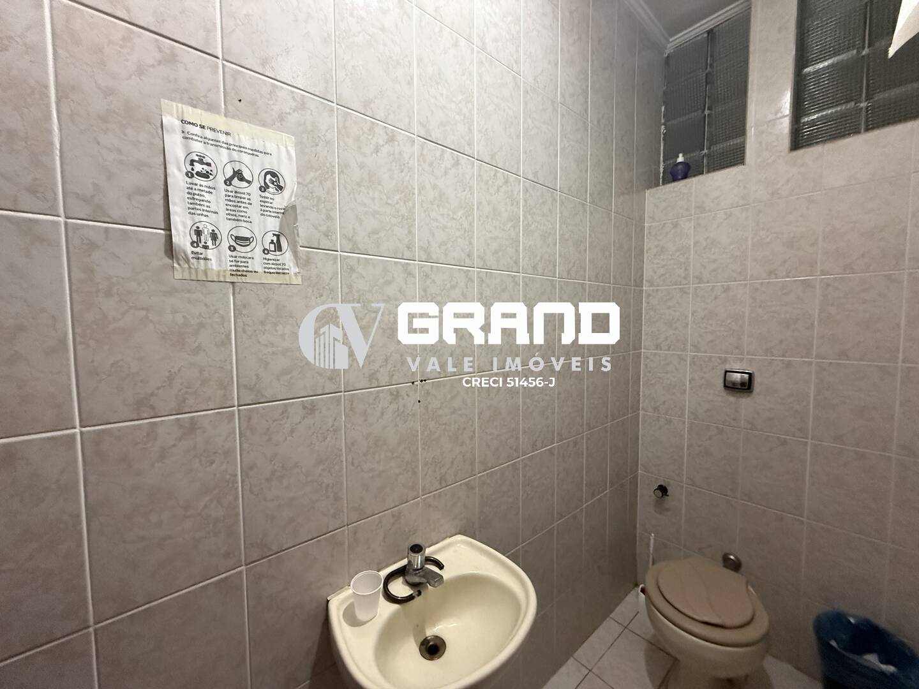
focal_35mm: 14
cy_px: 344
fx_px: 372
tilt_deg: -3.5
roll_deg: +0.4
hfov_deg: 102.1
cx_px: 460
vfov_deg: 85.7
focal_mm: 2.22
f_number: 2.2
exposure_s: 1/60
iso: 640
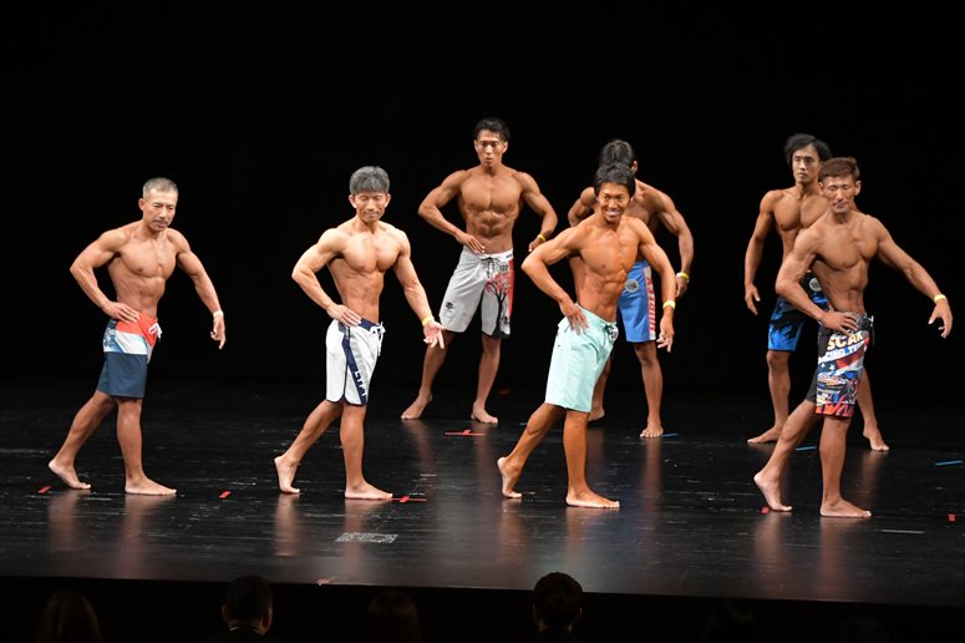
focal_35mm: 174
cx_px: 482
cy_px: 322
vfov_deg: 7.9
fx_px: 4662
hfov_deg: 11.8
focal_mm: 116
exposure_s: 1/400
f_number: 5.6
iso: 3200
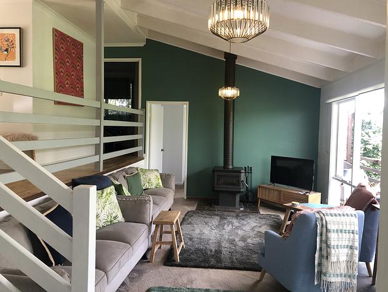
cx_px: 194
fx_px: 314
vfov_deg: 49.9
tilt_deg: -1.9
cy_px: 146
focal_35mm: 28
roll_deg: -0.9
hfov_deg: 63.4
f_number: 1.8
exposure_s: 1/33
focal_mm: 4
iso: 40
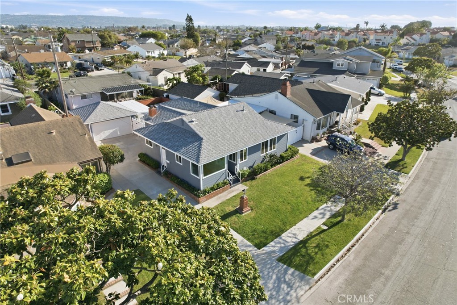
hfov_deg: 78.6
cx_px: 228
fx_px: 279
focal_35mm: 22
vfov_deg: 57.2
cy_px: 152
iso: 200
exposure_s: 1/1250
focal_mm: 8.4
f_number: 2.8
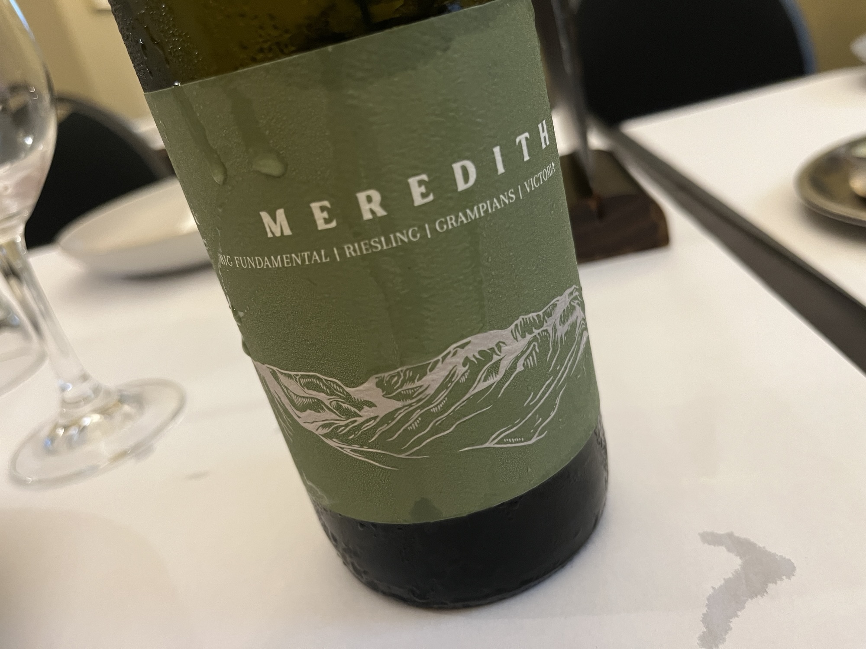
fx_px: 650
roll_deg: +15.9
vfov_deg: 53.1
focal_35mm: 26
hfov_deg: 67.3
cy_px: 324
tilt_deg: -23.8
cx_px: 433
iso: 320
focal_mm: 5.1
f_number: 1.6
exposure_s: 1/50
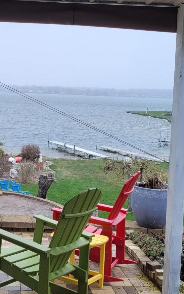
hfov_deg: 20.5
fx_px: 497
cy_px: 120
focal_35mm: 62
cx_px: 17
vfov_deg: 32.9
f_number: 1.8
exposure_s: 1/845
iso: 40
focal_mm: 5.4
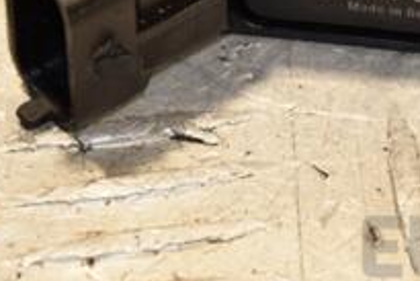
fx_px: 5376
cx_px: 324
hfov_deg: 4.5
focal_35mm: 460
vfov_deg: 3.0
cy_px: -27
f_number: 7.1
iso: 800
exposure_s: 1/200
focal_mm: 105
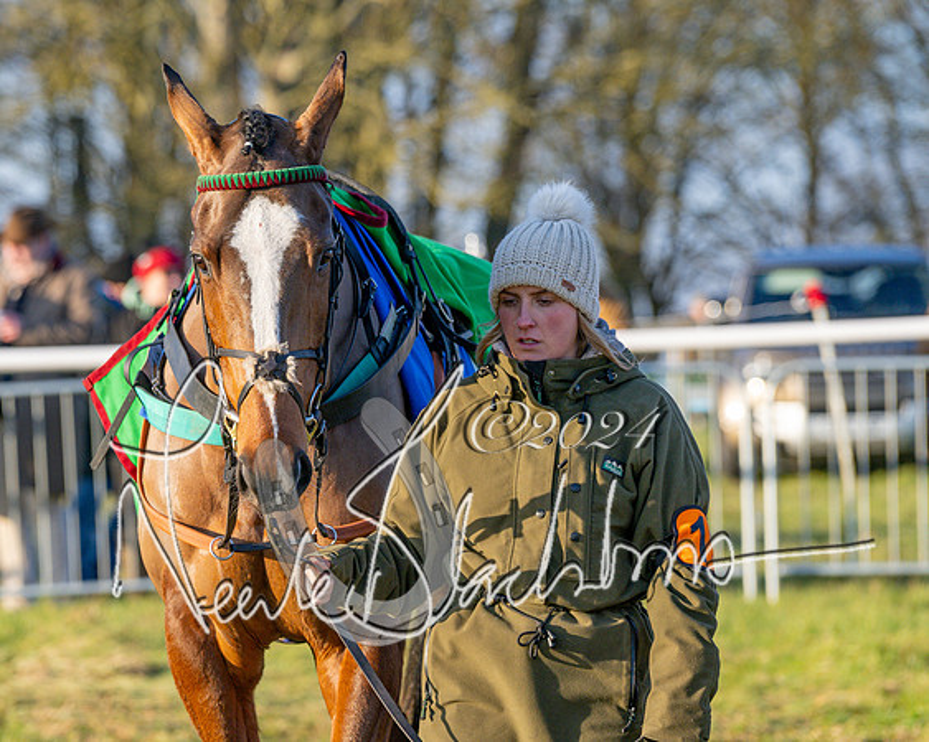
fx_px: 7537
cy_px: 352
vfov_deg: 5.6
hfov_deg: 7.1
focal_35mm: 274
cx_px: 339
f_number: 4
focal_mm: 150
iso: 400
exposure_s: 1/1000
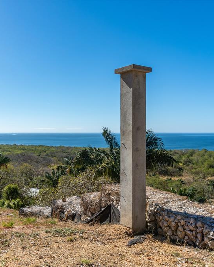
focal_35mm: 34
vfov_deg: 52.8
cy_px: 134
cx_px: 87
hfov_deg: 43.2
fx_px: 269
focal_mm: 16
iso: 200
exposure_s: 1/160
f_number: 13
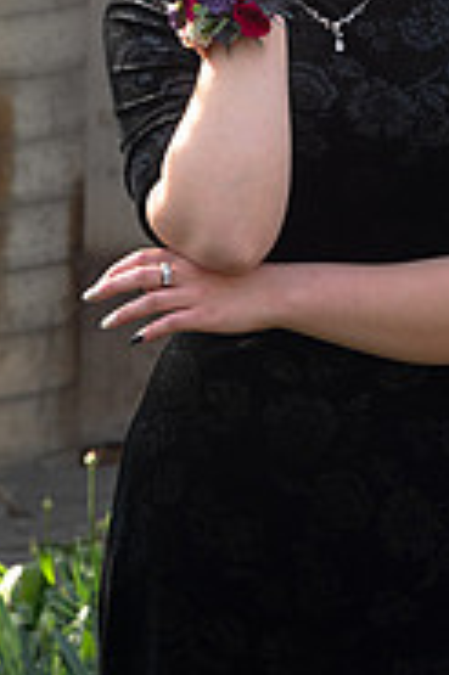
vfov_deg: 10.2
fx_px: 3748
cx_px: 285
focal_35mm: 200
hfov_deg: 6.9
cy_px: 69
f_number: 6.3
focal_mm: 82
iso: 250
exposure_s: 1/125
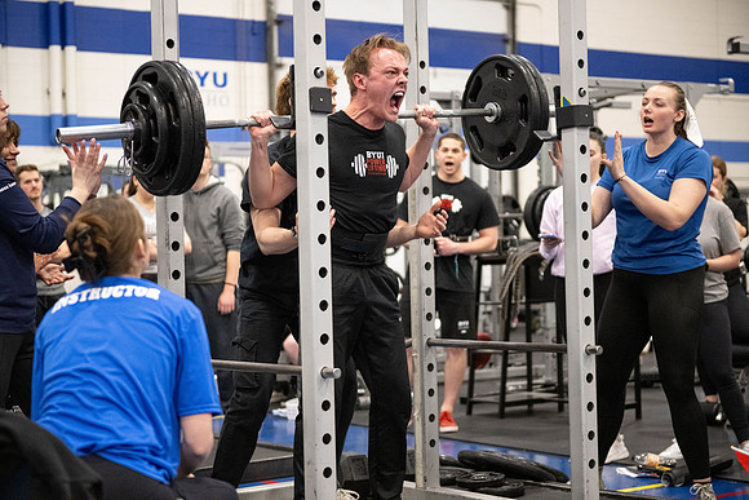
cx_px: 374
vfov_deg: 19.5
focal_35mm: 70
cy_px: 250
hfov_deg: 28.8
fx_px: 1457
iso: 6400
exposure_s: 1/250
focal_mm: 70
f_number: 2.8
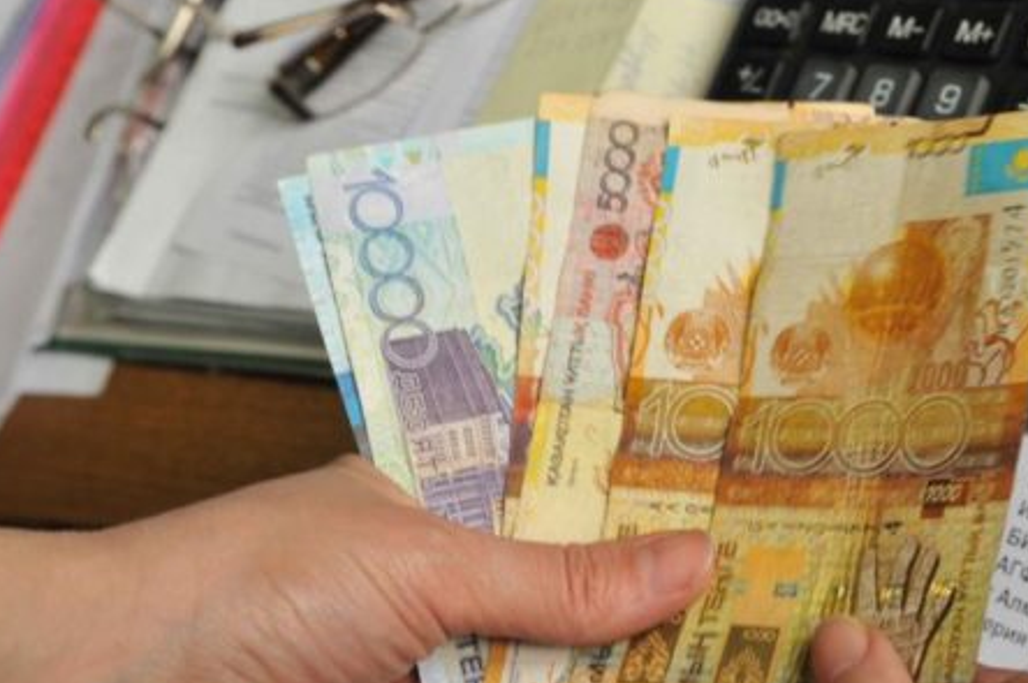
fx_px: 2025
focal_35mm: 71
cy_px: 333
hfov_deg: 28.1
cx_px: 776
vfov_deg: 19.1
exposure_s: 1/80
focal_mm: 28
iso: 500
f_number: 4.5
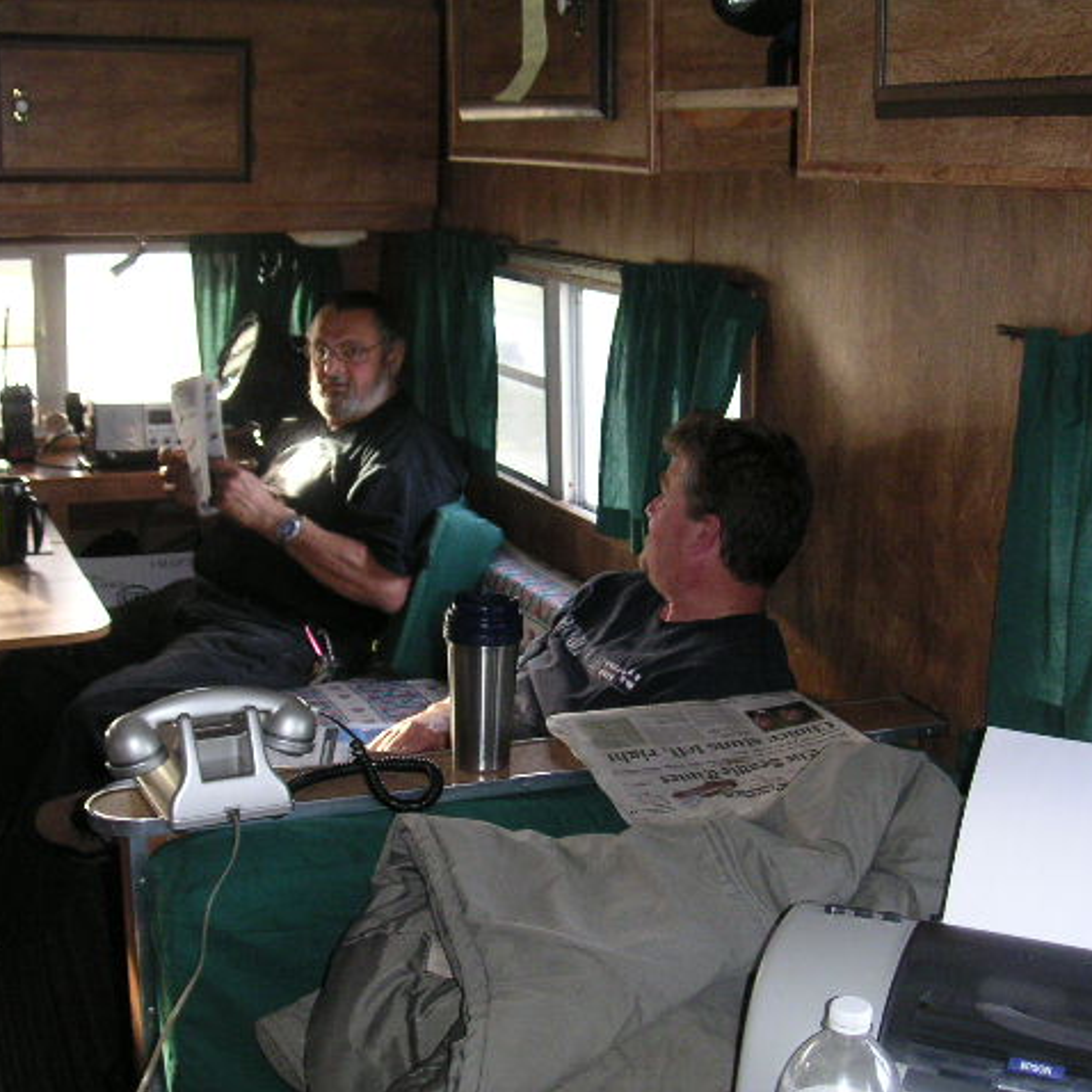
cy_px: 546
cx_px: 569
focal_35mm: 45
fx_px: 1606
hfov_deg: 37.5
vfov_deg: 37.6
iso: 160
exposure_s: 1/45
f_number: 2.8
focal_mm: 6
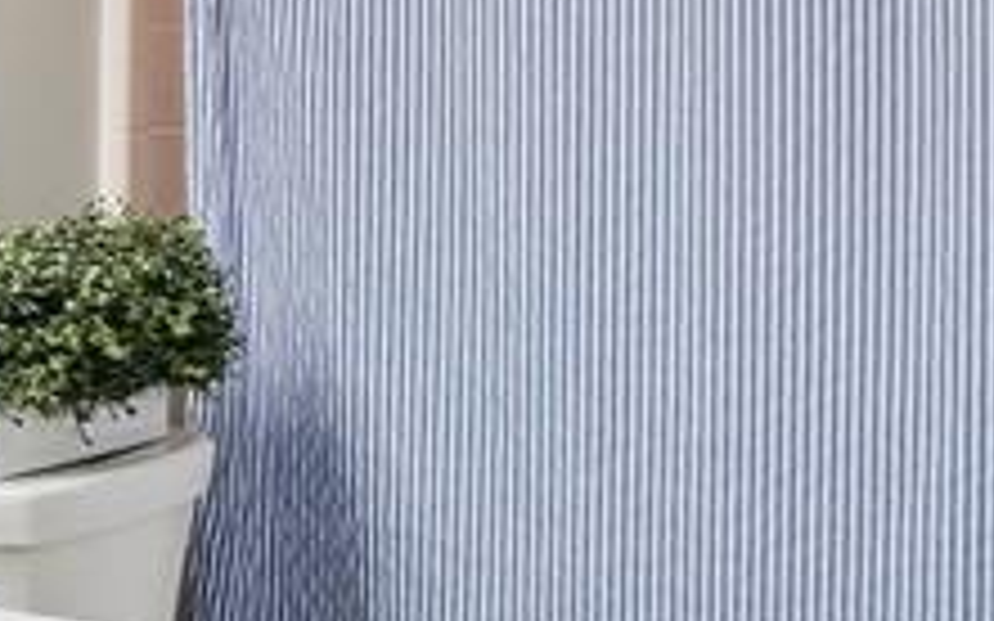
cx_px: -67
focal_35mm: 80
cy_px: 86
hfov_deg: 24.3
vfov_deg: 16.1
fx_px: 2167
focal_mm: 17
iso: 1600
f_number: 8
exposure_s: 1/640
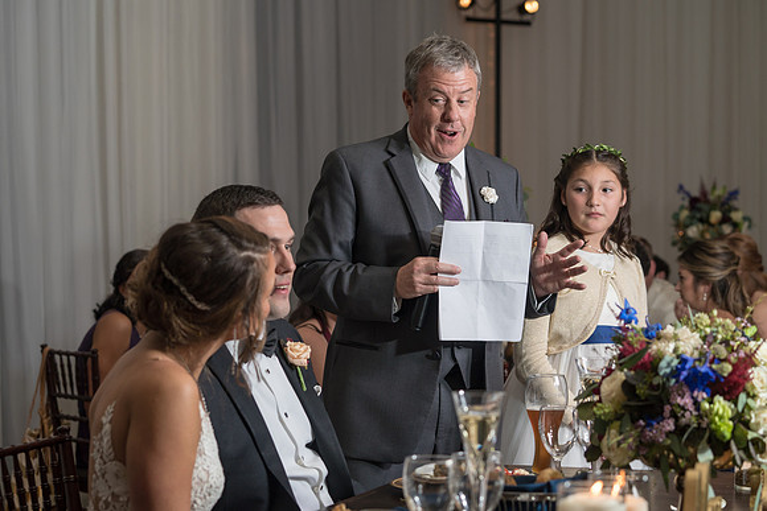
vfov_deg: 16.9
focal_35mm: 81
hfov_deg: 25.2
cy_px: 276
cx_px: 412
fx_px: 1718
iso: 200
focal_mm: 70
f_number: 4
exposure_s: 1/200
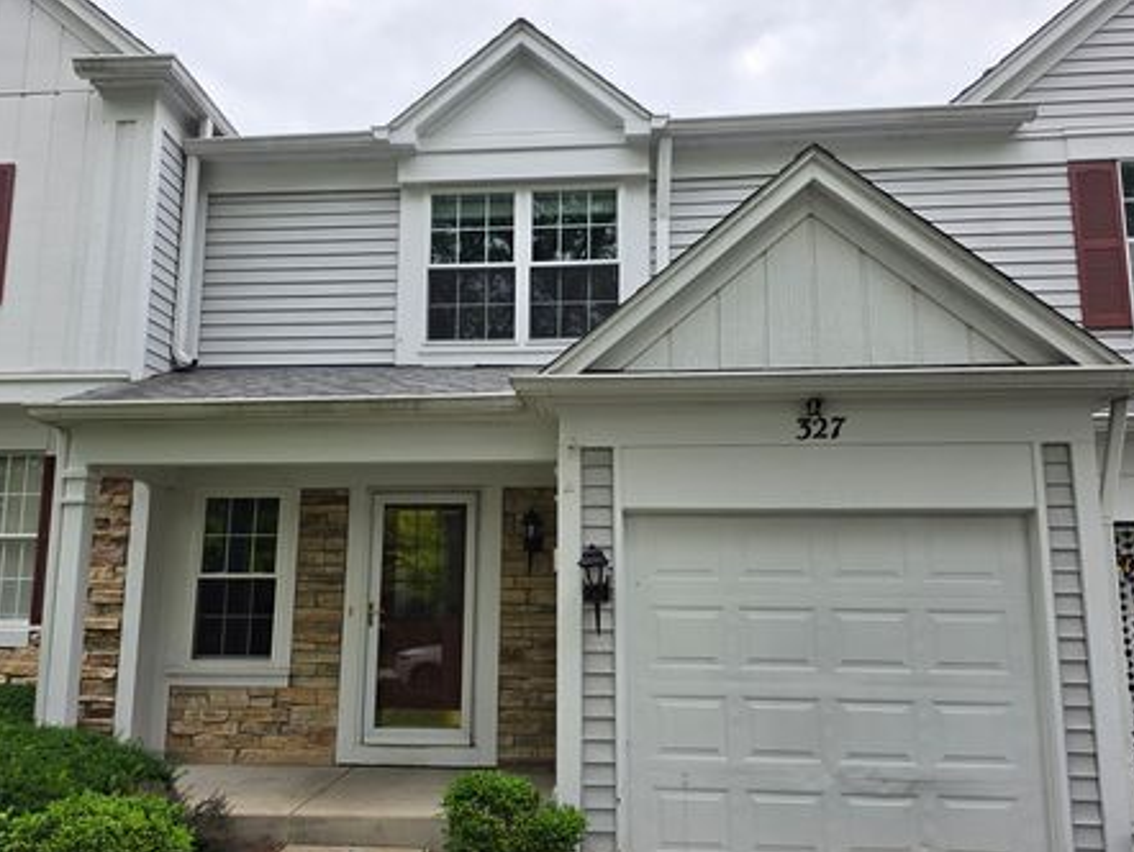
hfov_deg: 67.2
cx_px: 539
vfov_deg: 53.0
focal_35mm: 26
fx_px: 852
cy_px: 479
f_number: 1.4
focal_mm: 6.5
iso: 64
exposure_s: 1/2470
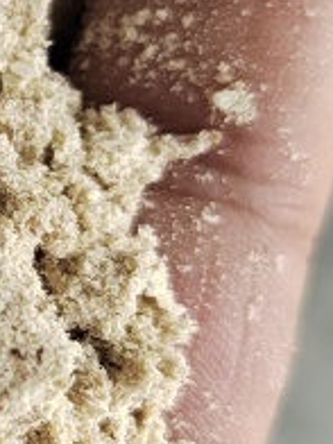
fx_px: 1603
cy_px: 173
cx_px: -274
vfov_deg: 15.8
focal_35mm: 125
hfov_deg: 11.0
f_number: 1.9
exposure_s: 1/790
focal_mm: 5.52
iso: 603
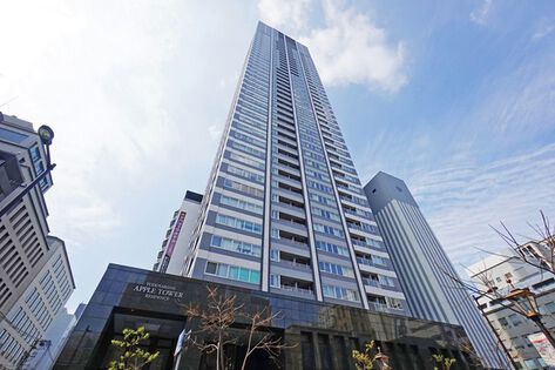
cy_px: 185
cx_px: 278
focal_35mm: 15
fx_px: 231
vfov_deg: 77.3
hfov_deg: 100.4
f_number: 11
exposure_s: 1/125
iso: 100
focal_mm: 10
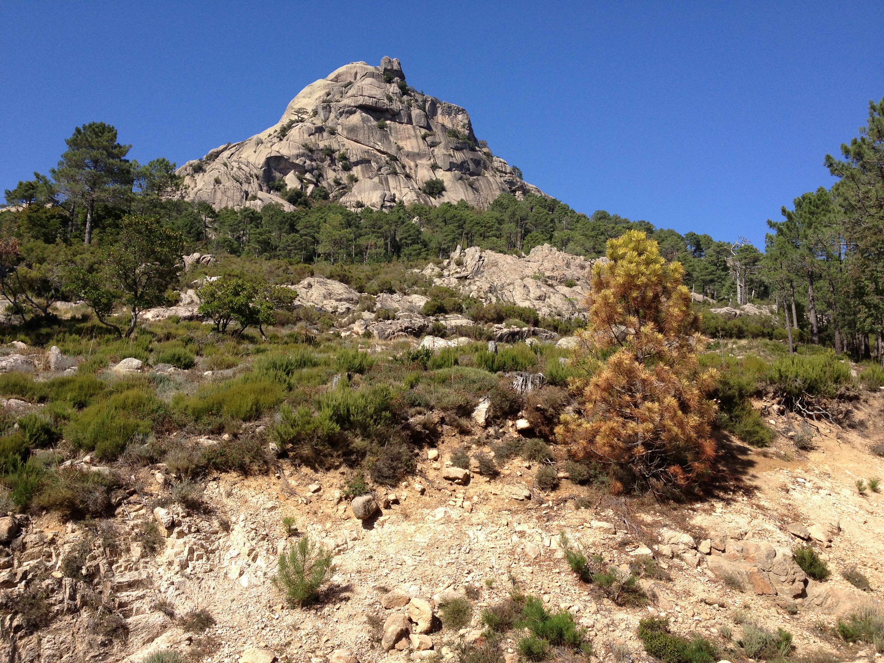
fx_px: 894
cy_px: 332
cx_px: 442
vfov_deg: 40.7
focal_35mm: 35
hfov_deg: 52.6
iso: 64
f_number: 2.4
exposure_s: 1/1255
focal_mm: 4.28
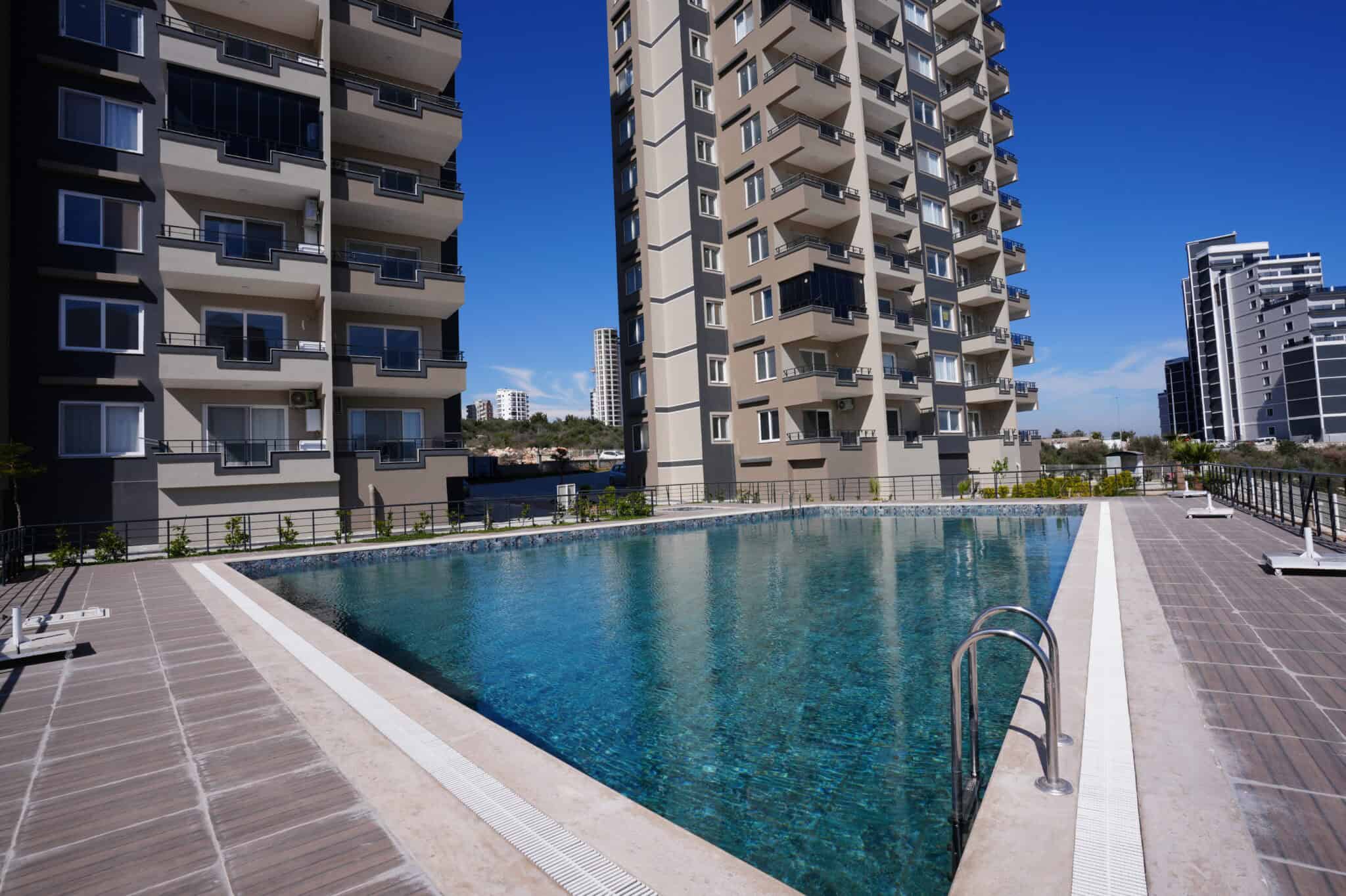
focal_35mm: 18
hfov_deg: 90.0
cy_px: 448
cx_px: 673
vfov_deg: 67.4
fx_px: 673
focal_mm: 18
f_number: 10
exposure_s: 1/250
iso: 100
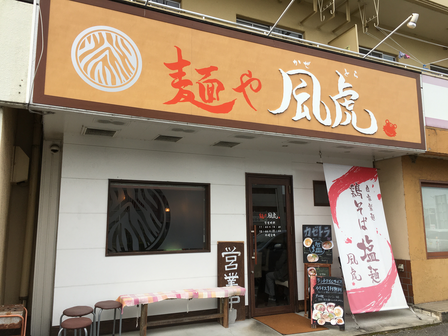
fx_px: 375
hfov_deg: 61.7
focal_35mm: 29
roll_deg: +0.3
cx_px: 224
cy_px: 168
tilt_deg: +7.9
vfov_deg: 48.2
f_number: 2.2
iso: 25
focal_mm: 4.15
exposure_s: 1/686
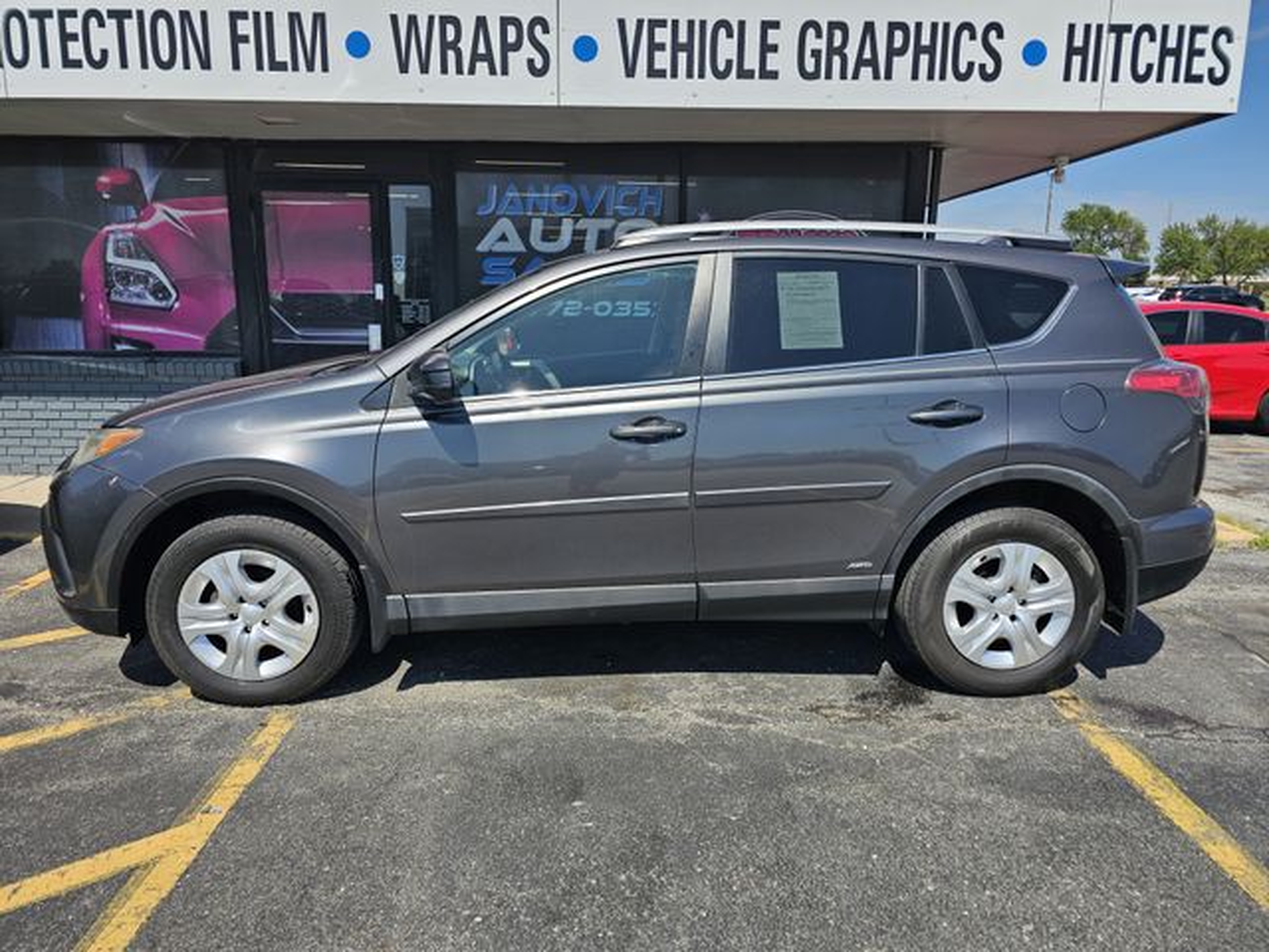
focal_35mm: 23
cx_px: 634
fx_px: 843
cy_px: 476
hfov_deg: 73.9
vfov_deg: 58.9
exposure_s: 1/809
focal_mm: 6.3
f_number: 1.7
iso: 10
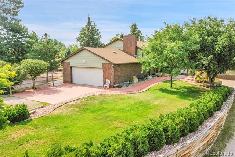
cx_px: 118
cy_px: 78
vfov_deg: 46.4
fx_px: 183
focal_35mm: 28
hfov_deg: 65.5
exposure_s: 1/2000
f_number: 8
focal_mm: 10.26
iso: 800
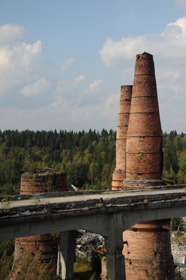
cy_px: 140
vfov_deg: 28.9
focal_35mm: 70
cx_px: 93
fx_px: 543
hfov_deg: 19.4
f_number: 5
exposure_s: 1/2000
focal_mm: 70
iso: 200
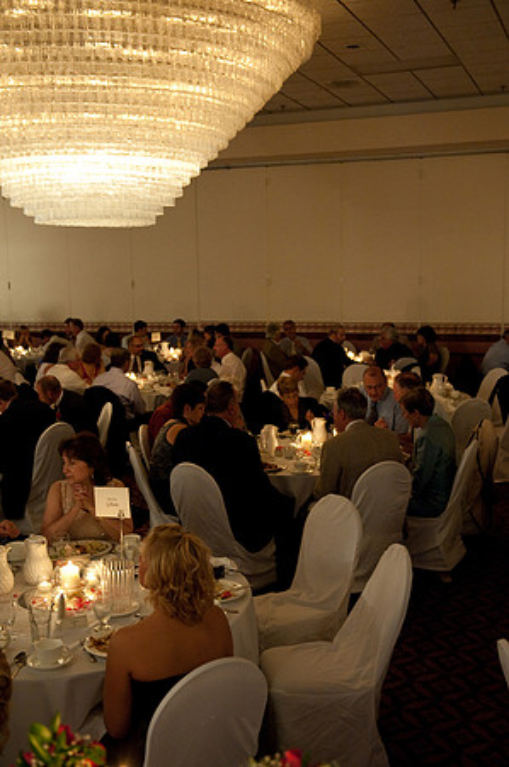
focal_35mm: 44
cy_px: 384
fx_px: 935
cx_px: 254
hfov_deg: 30.4
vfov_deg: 44.5
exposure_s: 1/40
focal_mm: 44
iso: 3200
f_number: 4
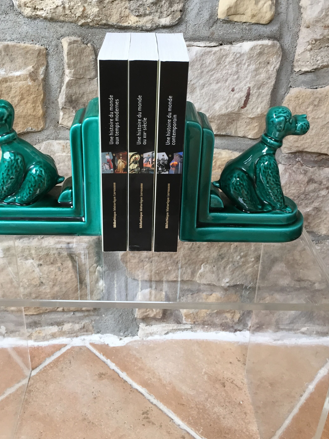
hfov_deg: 41.7
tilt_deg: -28.3
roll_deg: -0.2
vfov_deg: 53.7
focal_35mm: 34
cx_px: 143
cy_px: 185
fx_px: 431
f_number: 2.2
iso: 50
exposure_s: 1/33
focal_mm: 4.15
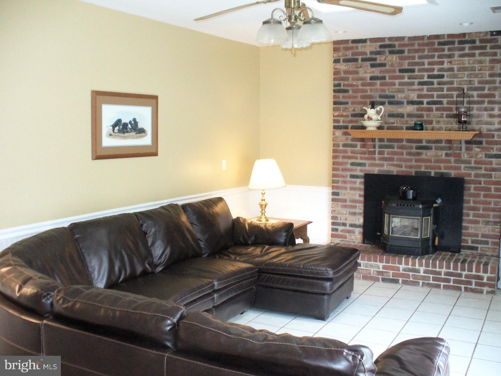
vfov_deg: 38.7
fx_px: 536
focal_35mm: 37
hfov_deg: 50.1
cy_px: 188
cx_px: 250
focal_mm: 6.1
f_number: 2.8
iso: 320
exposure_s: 1/30
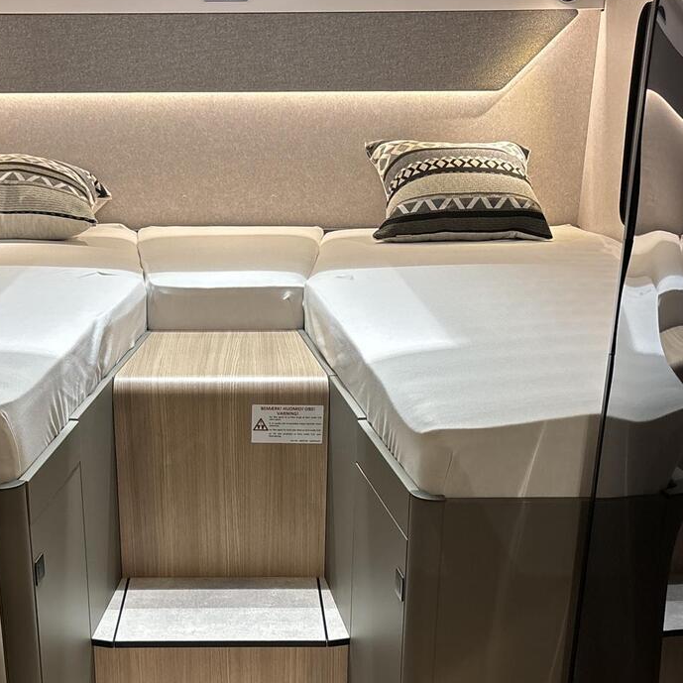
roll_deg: -0.2
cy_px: 505
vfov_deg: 34.7
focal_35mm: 48
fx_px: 1071
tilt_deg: -21.2
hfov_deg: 35.1
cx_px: 239
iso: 250
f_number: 1.6
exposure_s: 1/60
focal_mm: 5.96
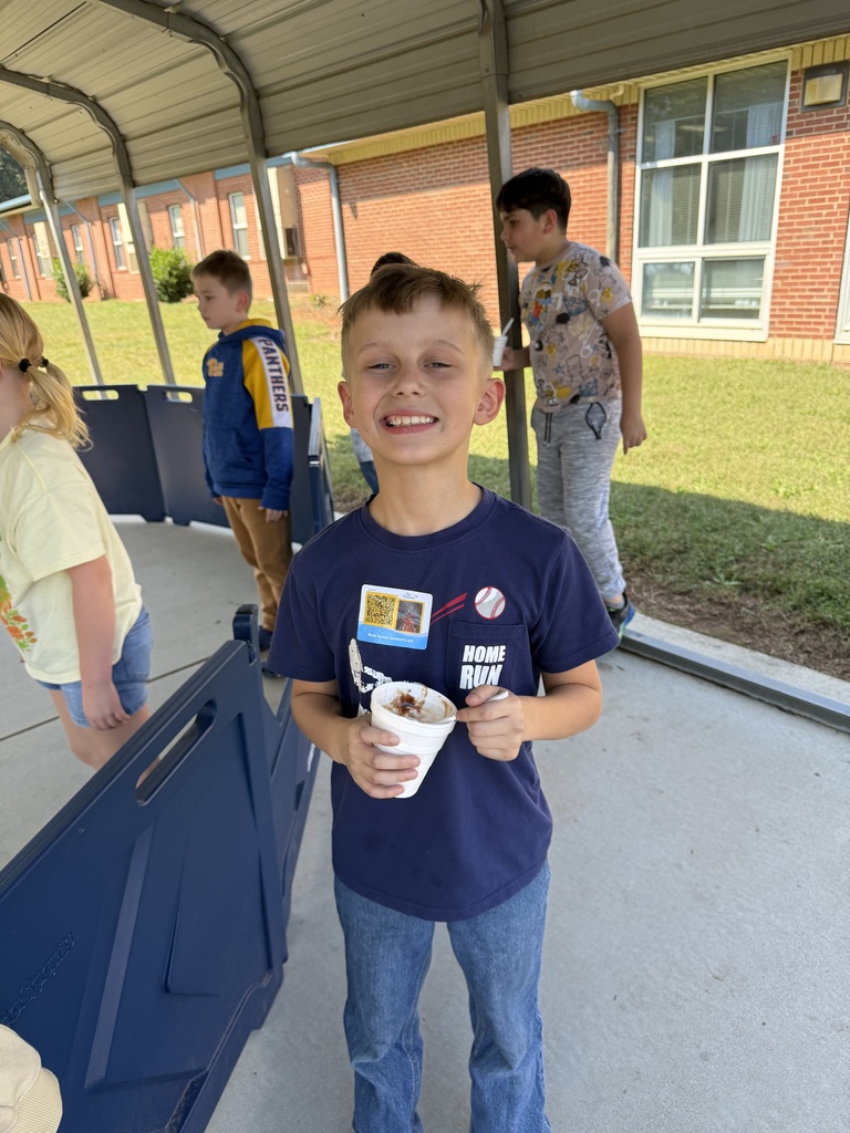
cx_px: 425
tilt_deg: -20.5
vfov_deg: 71.6
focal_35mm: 24
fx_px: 786
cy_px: 566
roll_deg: +3.9
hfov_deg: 56.8
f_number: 1.78
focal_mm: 6.76
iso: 100
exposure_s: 1/931
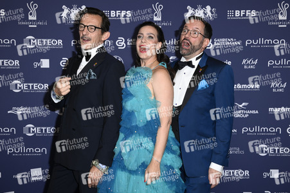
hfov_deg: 48.5
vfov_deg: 33.4
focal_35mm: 40
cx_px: 145
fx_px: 322
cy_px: 96
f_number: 5.6
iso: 400
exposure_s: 1/250
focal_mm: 40
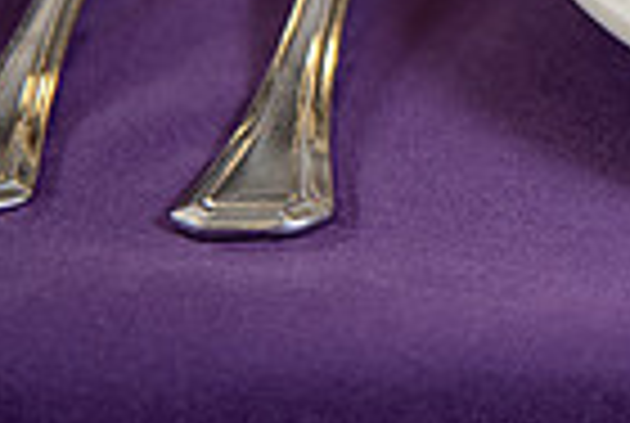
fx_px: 4349
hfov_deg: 7.9
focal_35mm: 248
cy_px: -272
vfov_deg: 5.5
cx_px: 1264
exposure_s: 1/160
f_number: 4
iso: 400
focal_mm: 60
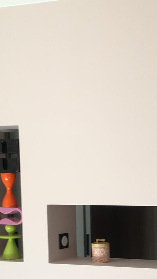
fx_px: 541
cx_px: 192
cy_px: 243
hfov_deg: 15.8
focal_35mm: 73
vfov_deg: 28.0
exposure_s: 1/50
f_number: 2.2
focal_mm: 4.15
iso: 25
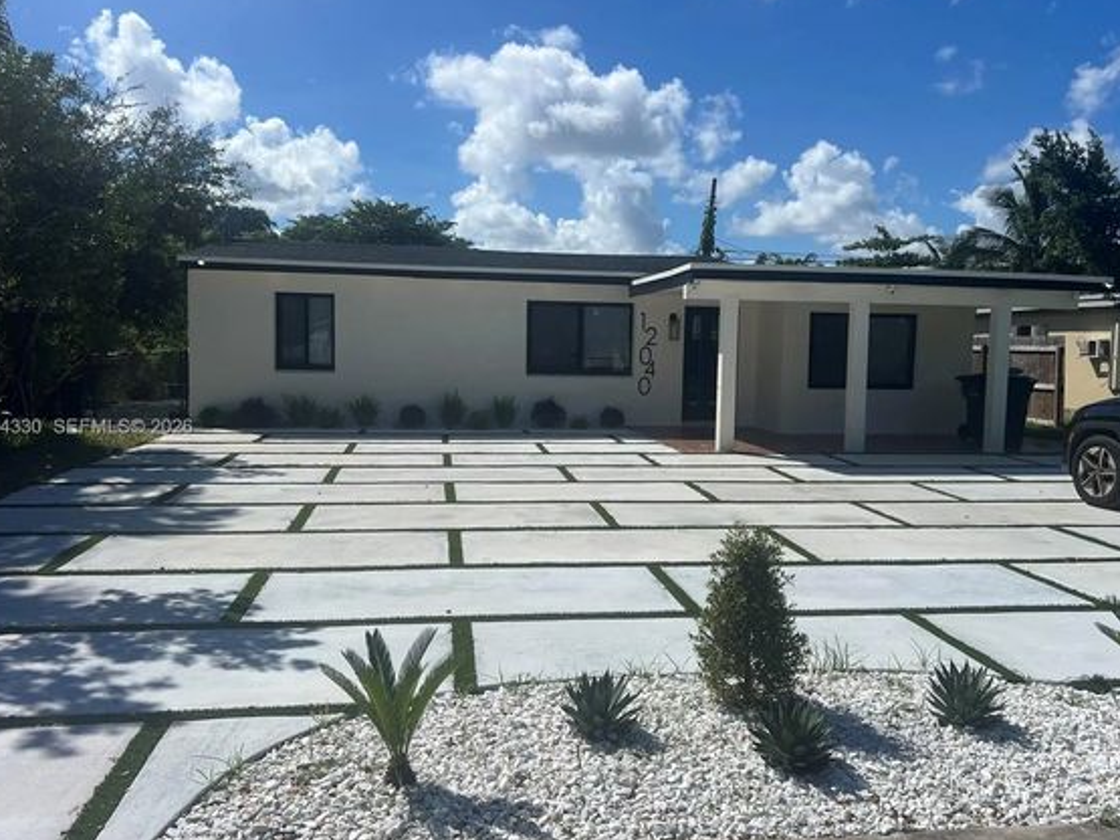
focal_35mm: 30
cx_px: 587
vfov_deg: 46.8
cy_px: 428
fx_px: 970
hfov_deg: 59.9
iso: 50
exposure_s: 1/11364
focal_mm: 5.7
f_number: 1.5
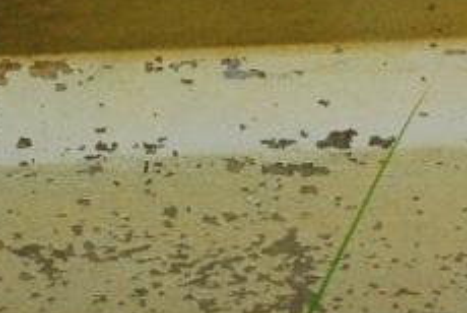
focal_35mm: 174
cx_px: 278
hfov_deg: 11.8
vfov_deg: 7.9
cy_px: -9
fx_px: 2260
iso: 1600
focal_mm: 26
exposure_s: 1/2500
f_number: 4.2
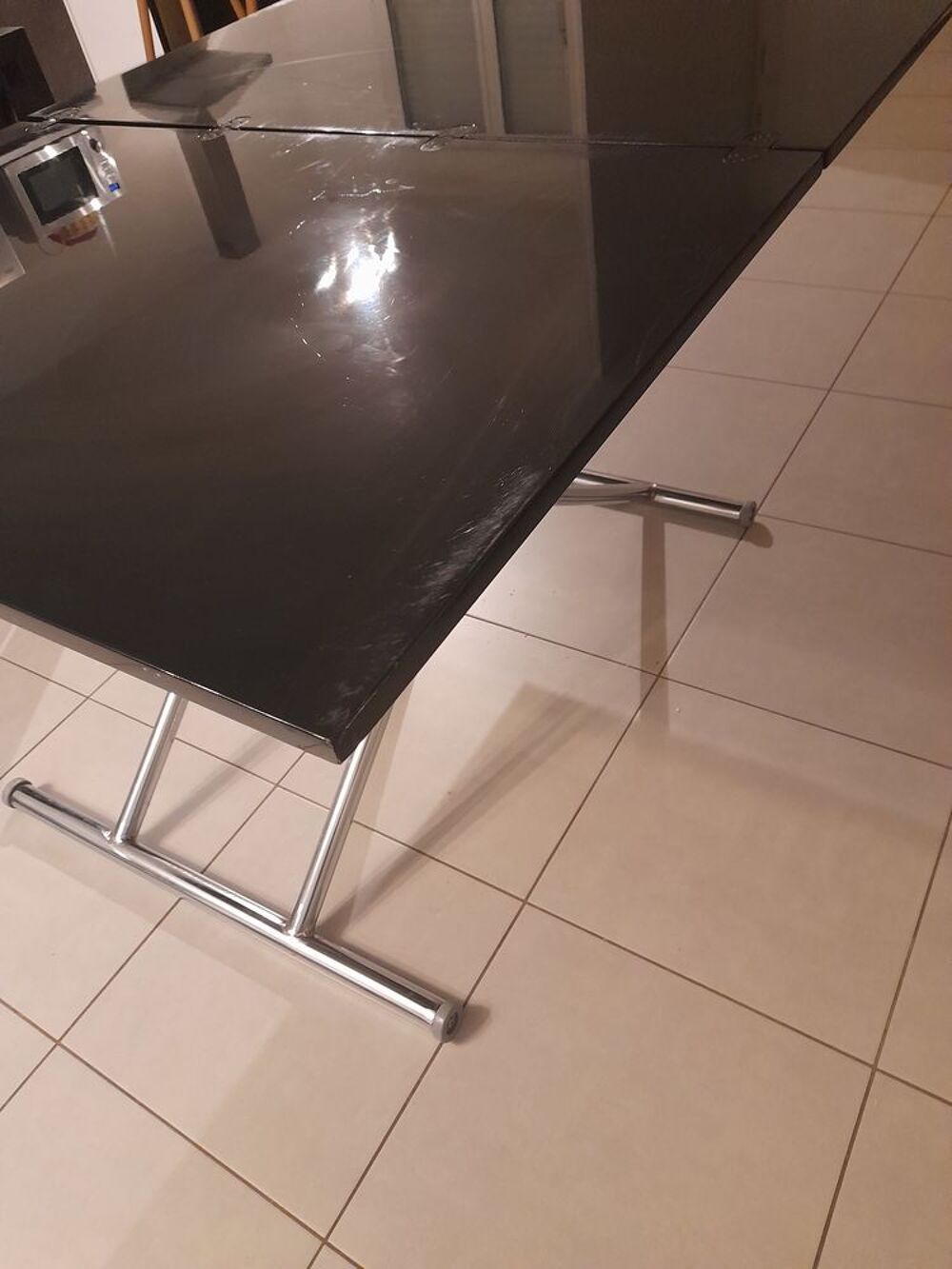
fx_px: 917
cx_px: 476
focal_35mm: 25
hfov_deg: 54.9
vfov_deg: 69.4
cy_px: 634
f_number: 2
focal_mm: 4.6
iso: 500
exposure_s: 1/25
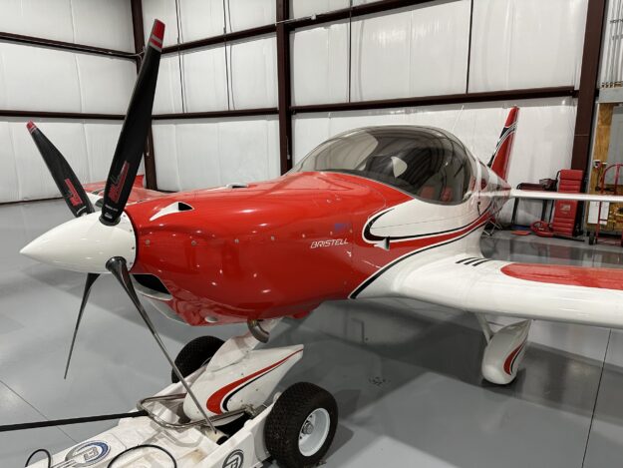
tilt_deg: -11.5
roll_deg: -0.4
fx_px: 432
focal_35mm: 24
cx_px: 312
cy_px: 234
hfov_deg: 71.6
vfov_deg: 56.8
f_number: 1.78
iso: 160
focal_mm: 6.86
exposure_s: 1/121
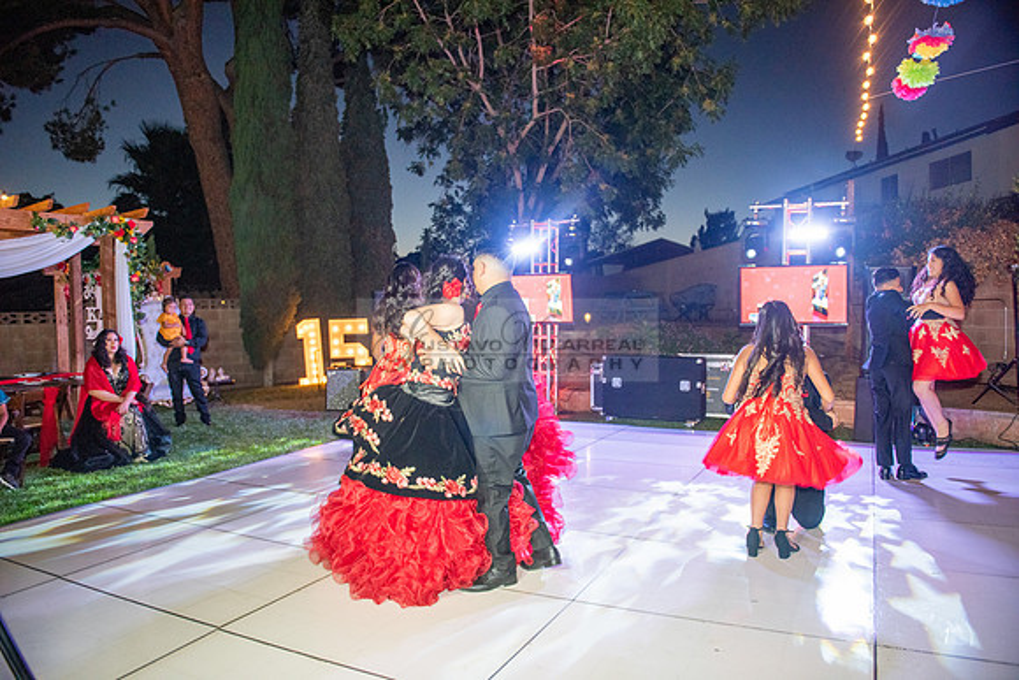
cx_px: 510
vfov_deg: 53.2
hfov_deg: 73.7
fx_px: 679
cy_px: 340
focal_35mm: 24
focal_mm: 24
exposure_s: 1/100
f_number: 3.2
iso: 1600
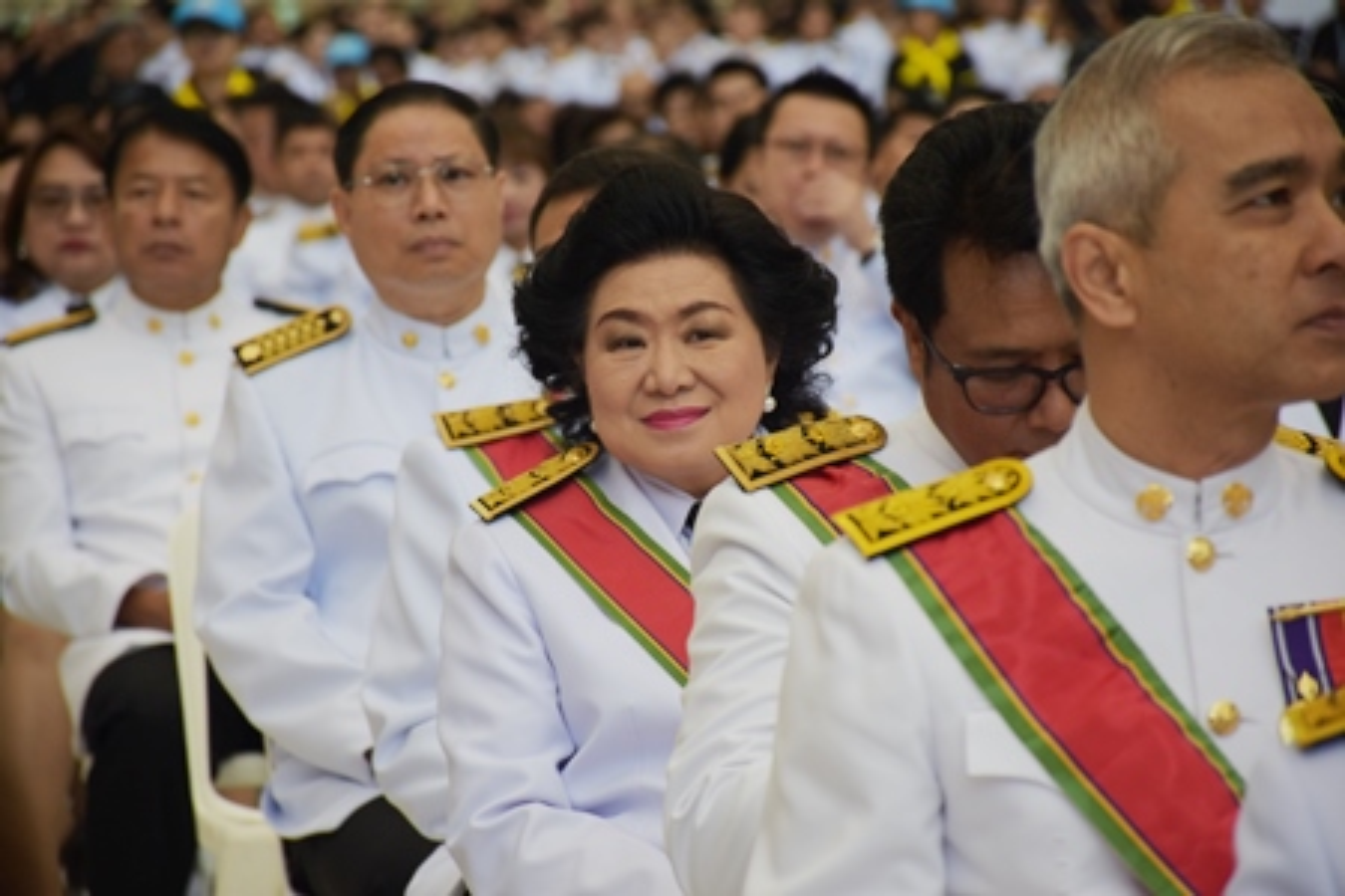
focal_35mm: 210
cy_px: 448
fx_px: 7845
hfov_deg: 9.8
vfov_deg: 6.5
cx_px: 672
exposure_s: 1/80
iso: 320
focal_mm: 140
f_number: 5.6
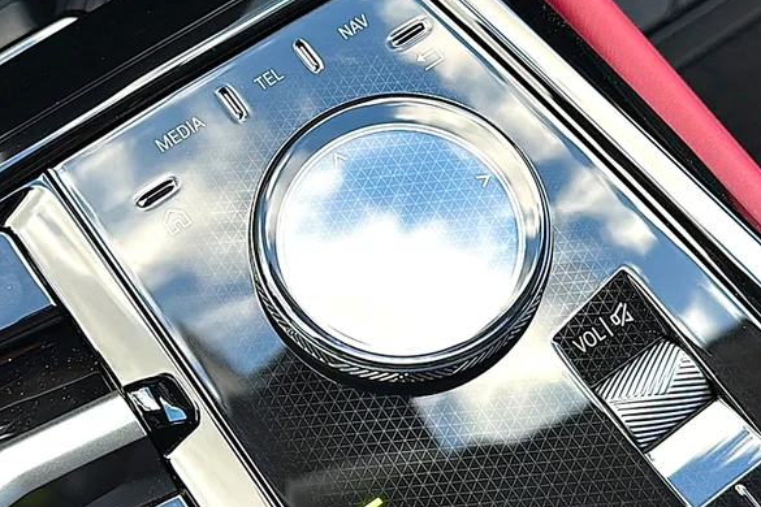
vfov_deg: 24.1
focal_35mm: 56
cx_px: 371
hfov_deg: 35.6
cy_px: 200
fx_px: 1184
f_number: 1.78
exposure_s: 1/367
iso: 80
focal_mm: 6.86
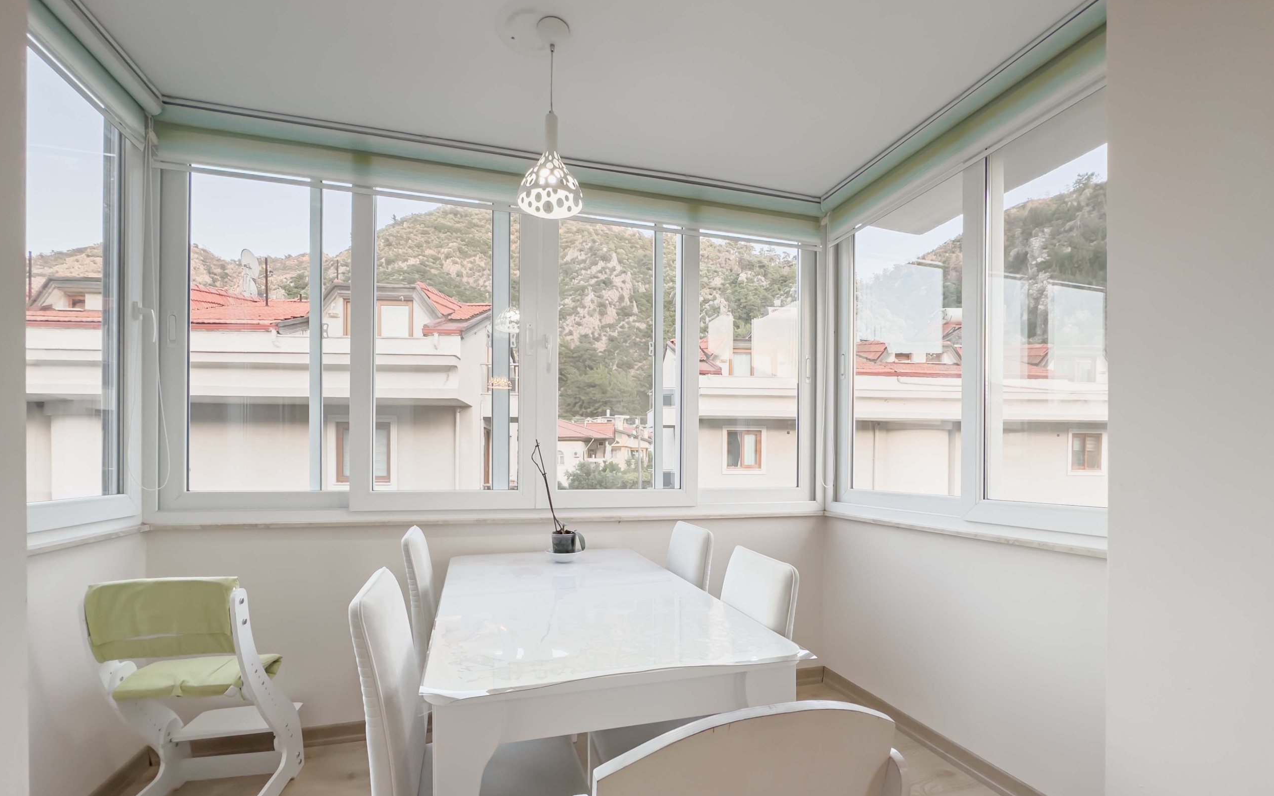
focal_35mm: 15
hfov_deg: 101.5
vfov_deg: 74.1
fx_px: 521
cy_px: 470
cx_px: 638
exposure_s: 1/100
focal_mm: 2.22
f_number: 2.2
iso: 50
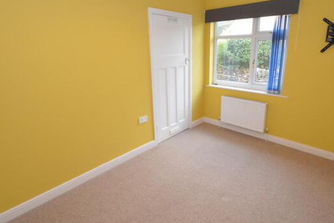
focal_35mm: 19
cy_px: 92
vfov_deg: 64.2
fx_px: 176
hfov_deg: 86.8
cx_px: 178
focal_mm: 10
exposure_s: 1/20
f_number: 5
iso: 200
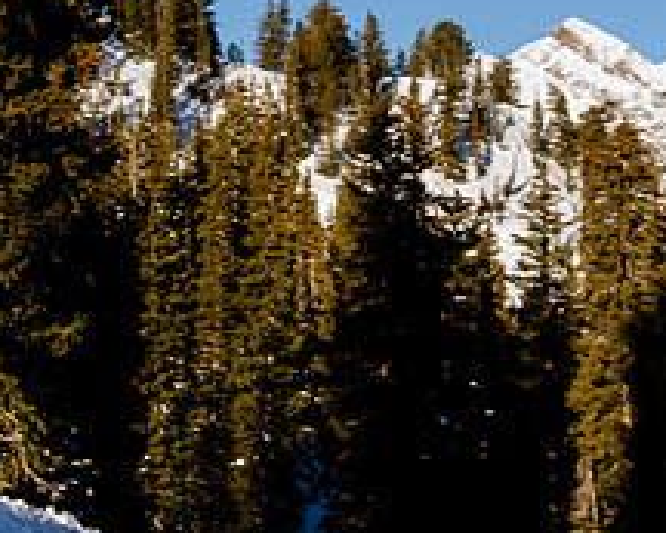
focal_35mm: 114
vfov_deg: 13.5
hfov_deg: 16.7
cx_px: 84
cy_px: 128
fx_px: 2248
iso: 160
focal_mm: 26
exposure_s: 1/640
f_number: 6.3
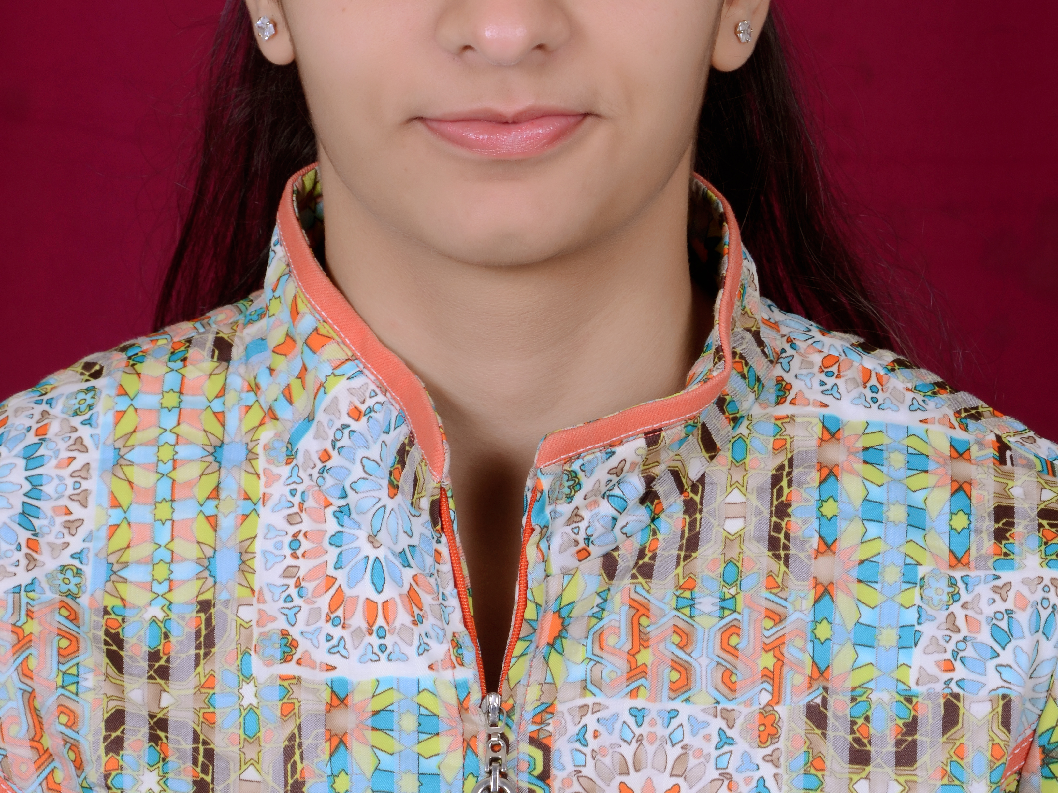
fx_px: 6143
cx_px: 529
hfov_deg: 9.8
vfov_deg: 7.4
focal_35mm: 201
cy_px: 252
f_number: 11
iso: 250
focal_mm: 92
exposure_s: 1/125
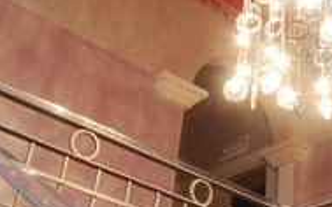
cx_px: 283
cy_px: 33
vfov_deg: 17.6
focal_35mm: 73
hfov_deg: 27.4
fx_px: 660
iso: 200
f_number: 13
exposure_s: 1.6
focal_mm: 18
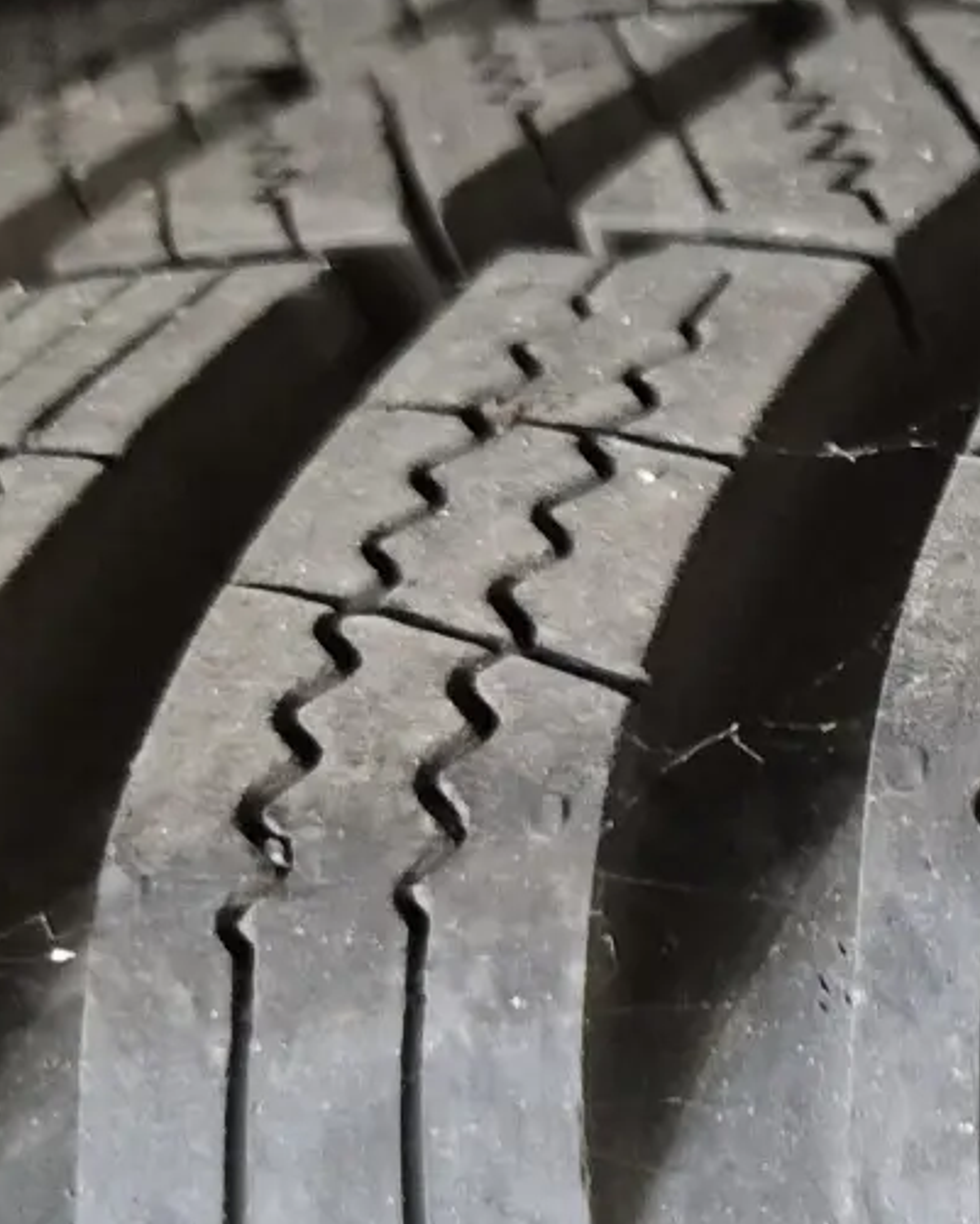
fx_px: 3117
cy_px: 989
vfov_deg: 21.9
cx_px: 1667
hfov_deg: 15.7
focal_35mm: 86
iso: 1250
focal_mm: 5.4
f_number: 1.8
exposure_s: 1/100
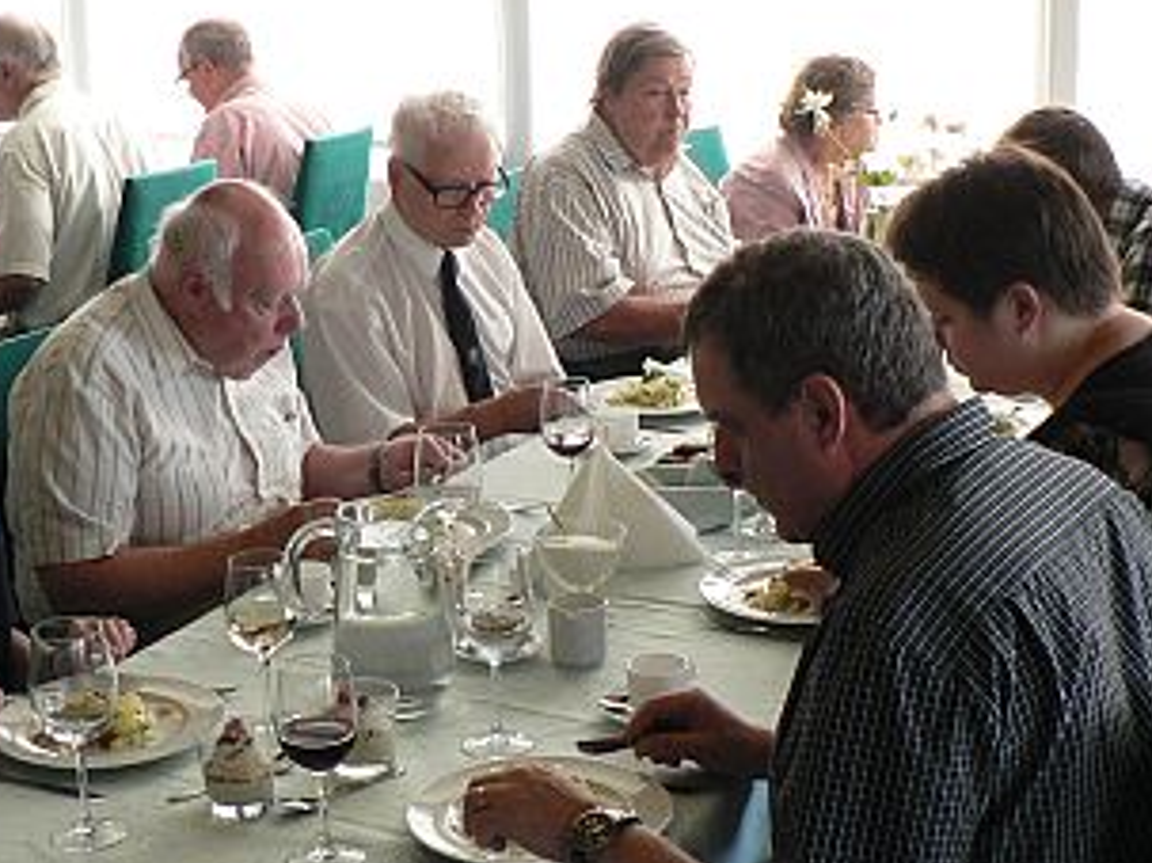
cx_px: 521
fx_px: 2096
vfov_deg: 23.3
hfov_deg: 30.7
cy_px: 464
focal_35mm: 63
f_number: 2.8
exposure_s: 1/60
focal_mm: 6
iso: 200
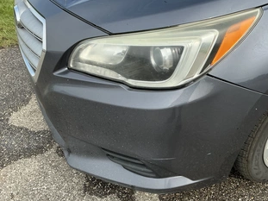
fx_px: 279
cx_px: 159
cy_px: 107
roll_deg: +0.6
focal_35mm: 36
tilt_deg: -38.5
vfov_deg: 39.6
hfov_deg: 51.1
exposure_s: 1/709
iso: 25
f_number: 1.8
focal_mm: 3
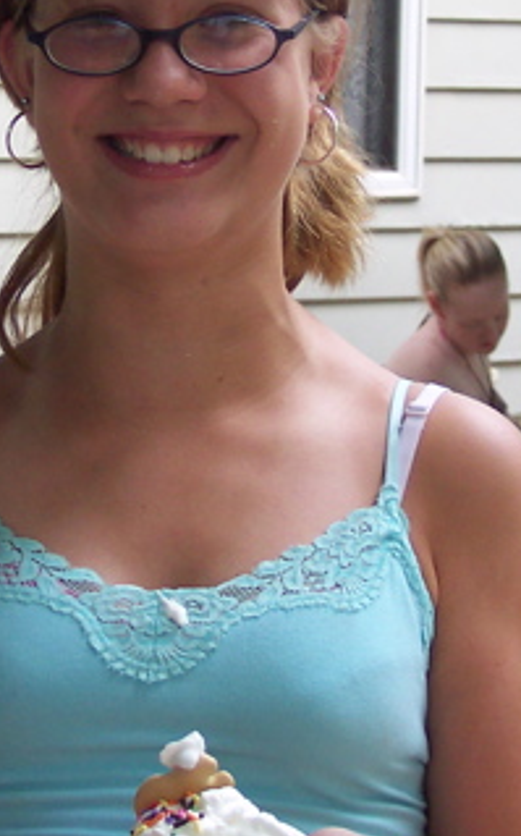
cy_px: 178
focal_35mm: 101
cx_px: 145
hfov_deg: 12.9
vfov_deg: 20.4
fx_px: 2298
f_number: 2.8
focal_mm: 8
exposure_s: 1/180
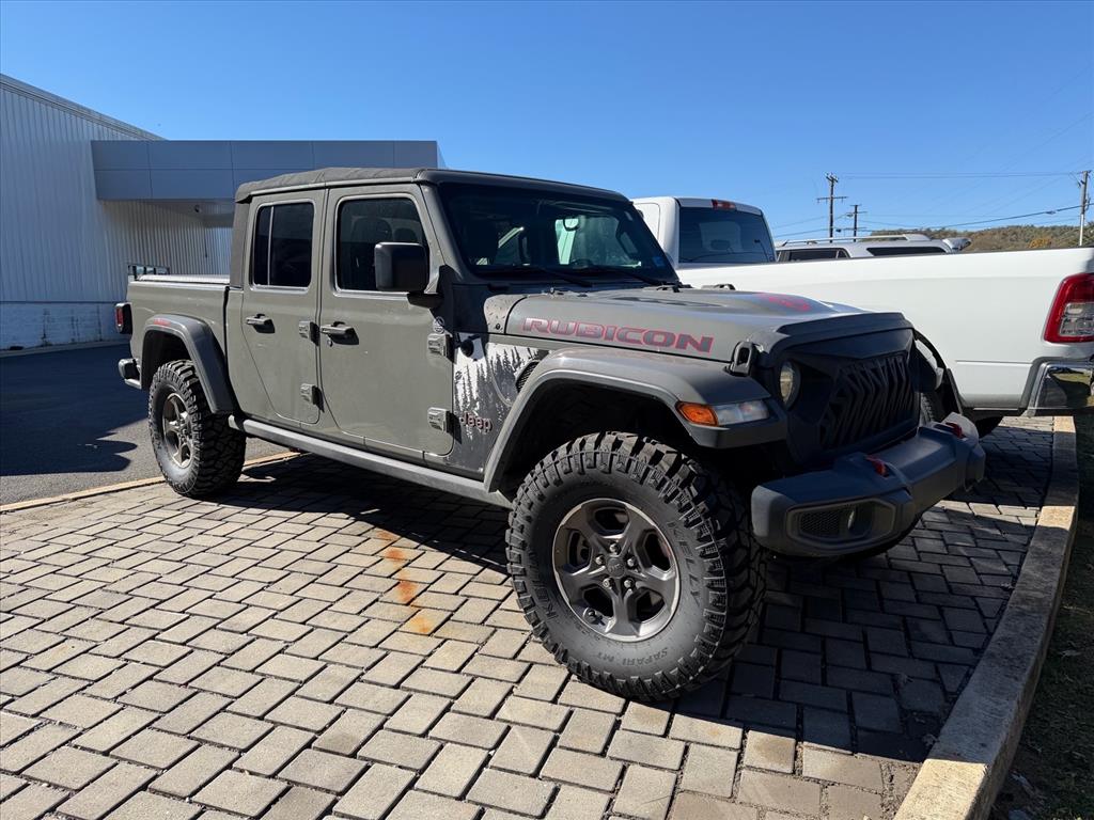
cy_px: 410
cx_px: 547
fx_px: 758
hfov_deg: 71.6
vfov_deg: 56.8
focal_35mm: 24
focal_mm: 6.76
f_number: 1.78
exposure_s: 1/2703
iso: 80
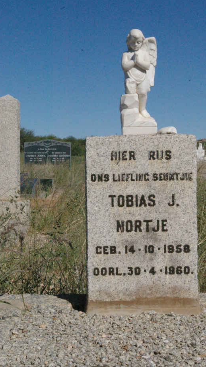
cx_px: 119
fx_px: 695
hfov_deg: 16.9
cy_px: 184
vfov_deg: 29.5
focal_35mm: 72
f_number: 27
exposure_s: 1/1500
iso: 3200
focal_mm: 45
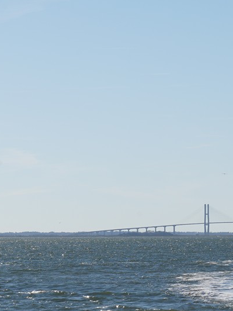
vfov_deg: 9.1
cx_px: 205
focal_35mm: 217
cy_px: 277
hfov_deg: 6.8
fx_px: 1948
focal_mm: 60
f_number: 18
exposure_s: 1/100
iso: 100
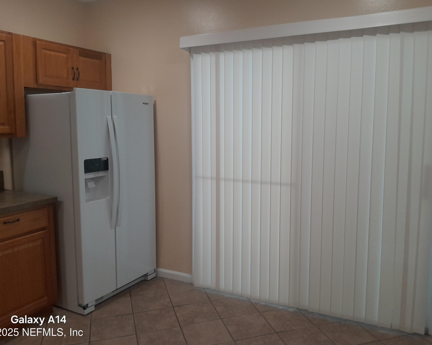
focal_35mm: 29
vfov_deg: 50.0
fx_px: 371
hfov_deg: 60.4
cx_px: 234
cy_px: 164
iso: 125
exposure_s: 1/60
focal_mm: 3.98
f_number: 1.8
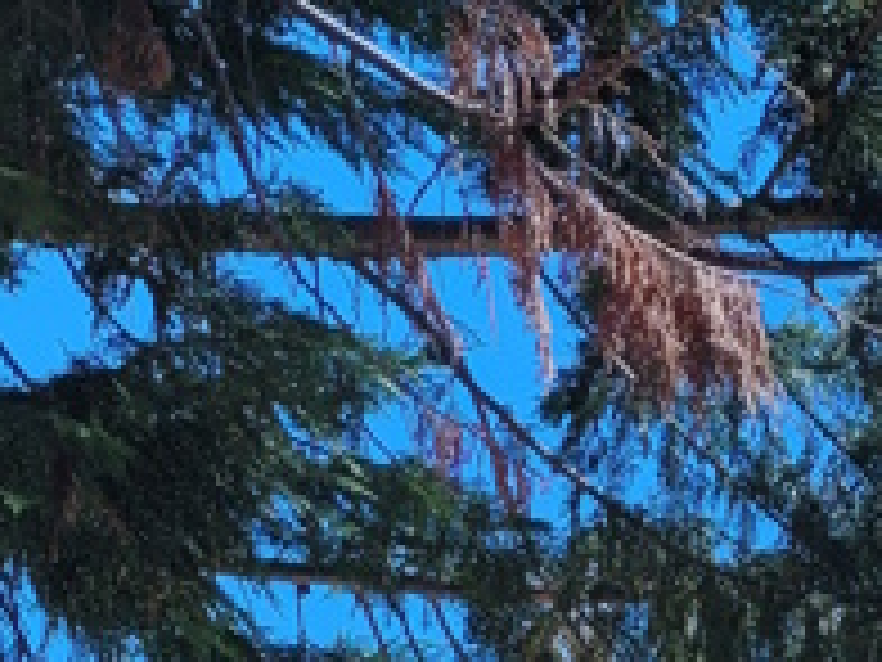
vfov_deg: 8.5
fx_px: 3822
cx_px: 1172
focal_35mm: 150
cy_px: 1880
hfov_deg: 12.7
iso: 40
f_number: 1.8
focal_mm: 5.4
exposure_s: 1/2417
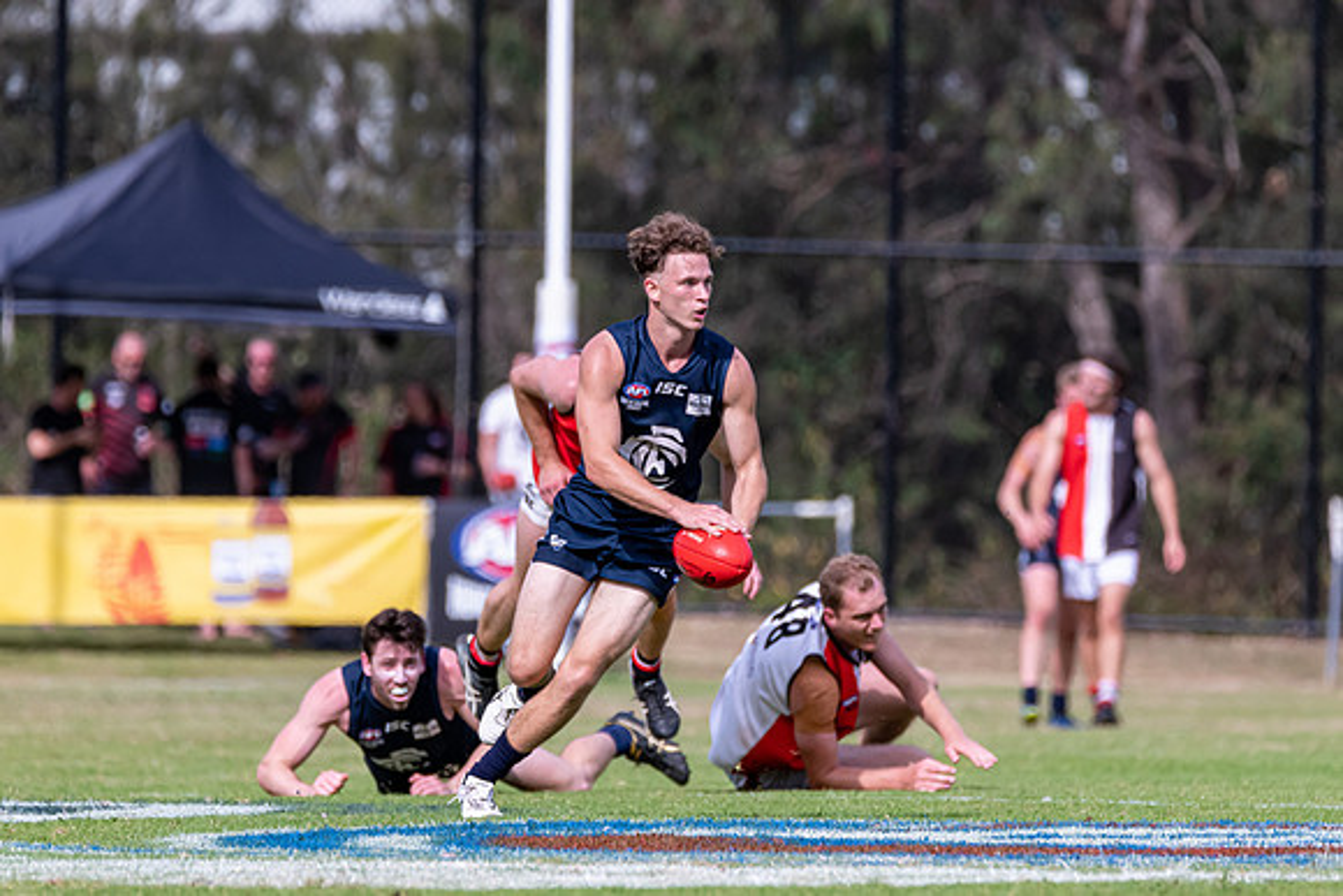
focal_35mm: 578
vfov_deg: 2.4
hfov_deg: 3.6
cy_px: 478
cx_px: 707
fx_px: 21566
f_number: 6.3
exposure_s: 1/3200
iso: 800
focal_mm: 420
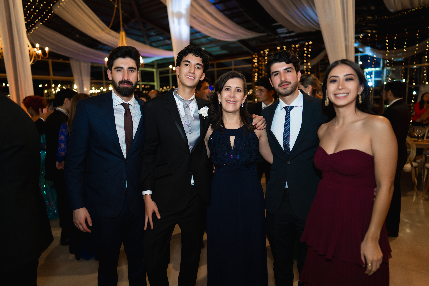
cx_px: 214
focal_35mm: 24
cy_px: 143
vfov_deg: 53.1
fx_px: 286
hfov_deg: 73.7
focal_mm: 24
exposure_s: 1/200
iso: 800
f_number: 1.4
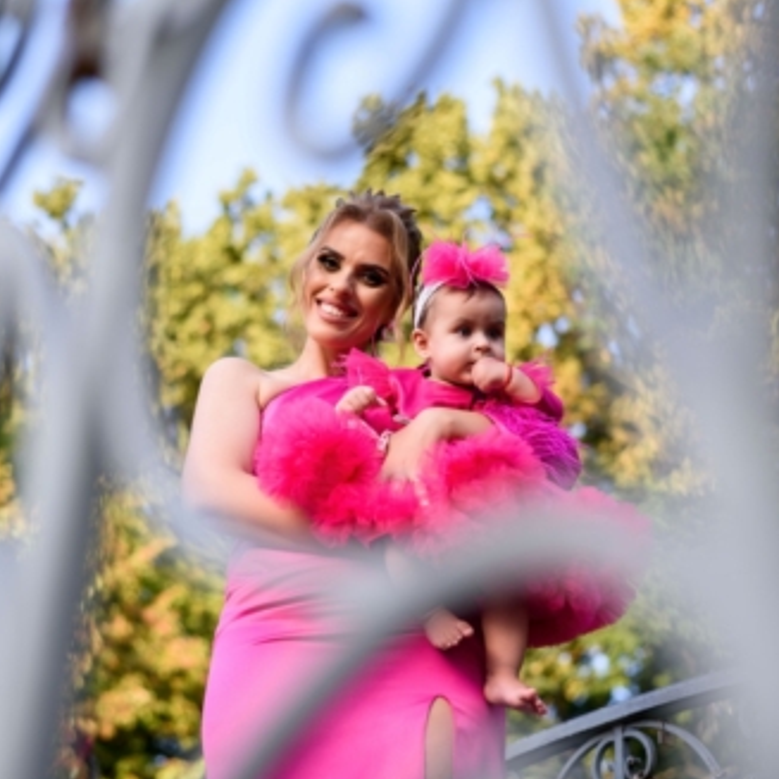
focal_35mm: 65
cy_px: 384
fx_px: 1655
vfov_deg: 26.5
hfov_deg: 26.5
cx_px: 395
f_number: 2.8
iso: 125
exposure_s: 1/320
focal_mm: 50
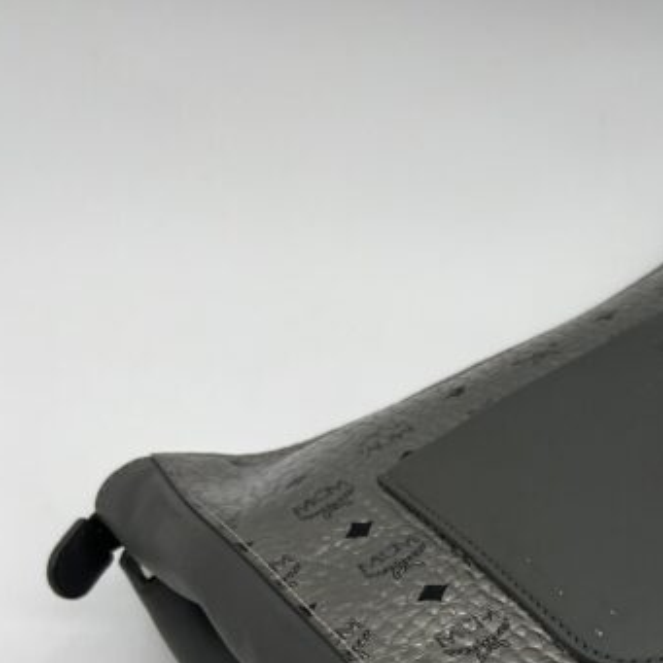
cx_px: 704
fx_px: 1495
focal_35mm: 69
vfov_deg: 24.0
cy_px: 647
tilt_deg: -51.9
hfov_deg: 23.6
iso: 50
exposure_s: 1/302
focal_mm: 5.7
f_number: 1.5
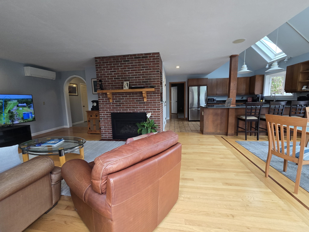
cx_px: 154
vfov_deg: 89.9
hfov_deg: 106.2
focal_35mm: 13
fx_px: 116
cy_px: 116
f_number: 2.2
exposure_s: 1/120
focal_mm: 2.2
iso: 100
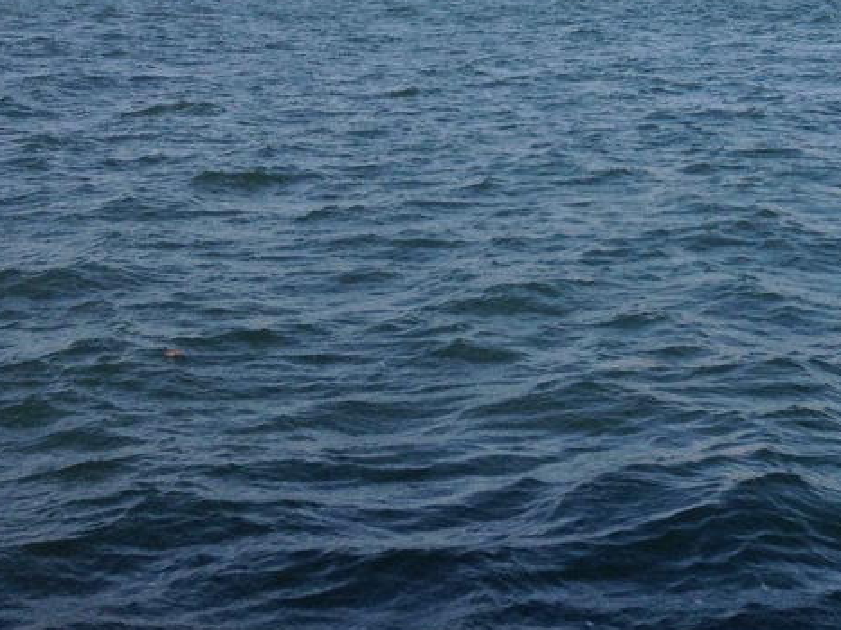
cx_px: 810
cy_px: -122
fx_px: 2186
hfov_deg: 21.1
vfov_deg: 15.8
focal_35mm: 90
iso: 50
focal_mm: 4.28
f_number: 2.4
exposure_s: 1/1255
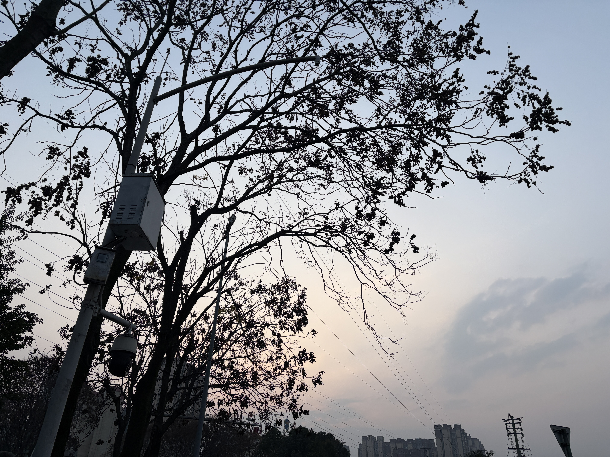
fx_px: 458
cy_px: 228
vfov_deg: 53.1
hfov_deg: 67.3
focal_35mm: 26
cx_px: 305
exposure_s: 1/1001
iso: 50
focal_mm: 5.96
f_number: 1.6
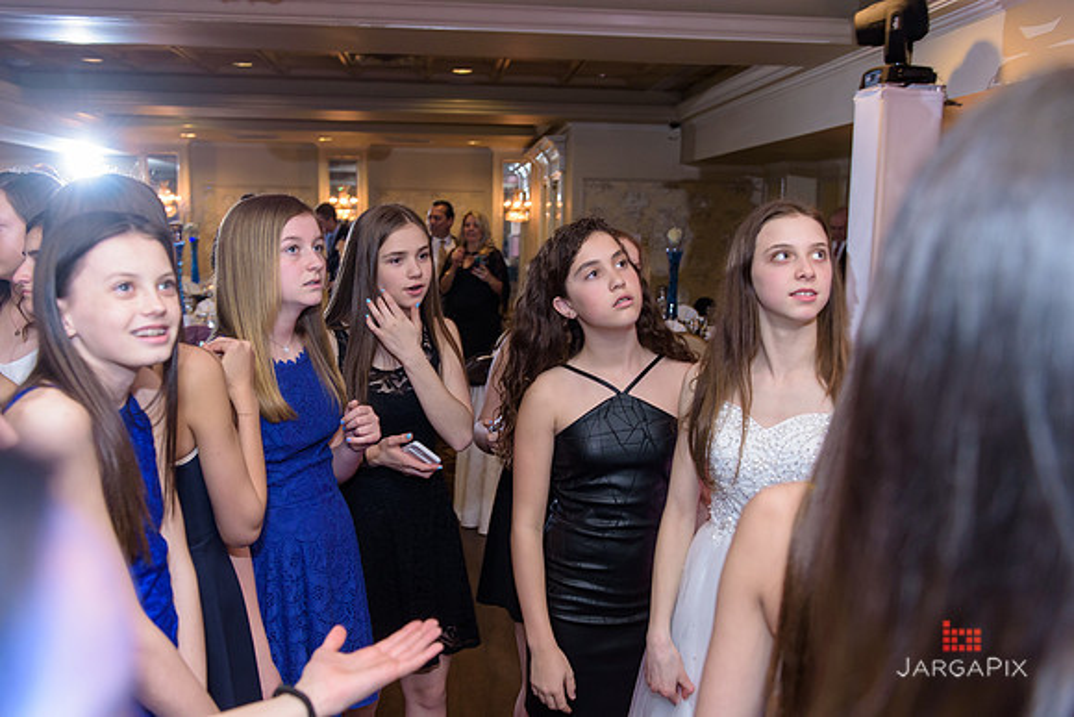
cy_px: 358
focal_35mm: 32
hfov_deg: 58.7
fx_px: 955
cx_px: 537
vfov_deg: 41.1
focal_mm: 32
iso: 1600
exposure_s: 1/125
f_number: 3.2
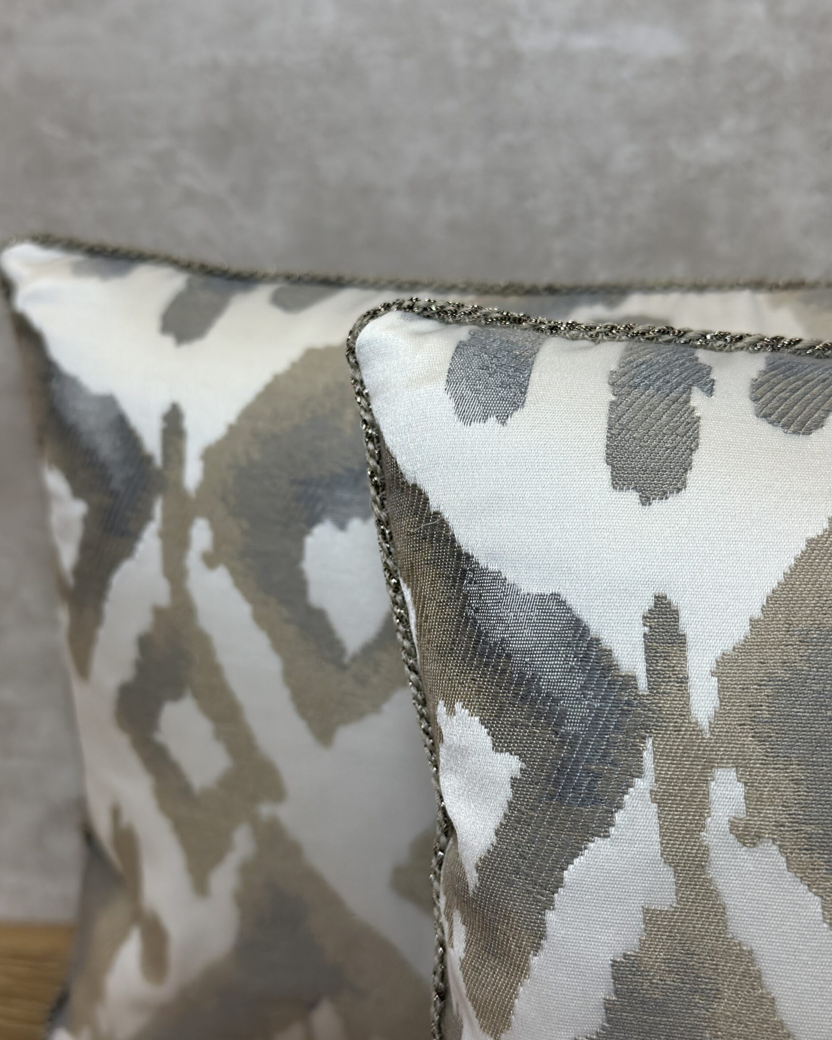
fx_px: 1570
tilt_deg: -16.7
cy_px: 548
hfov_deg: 29.7
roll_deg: +1.4
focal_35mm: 51
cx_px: 418
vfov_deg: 36.6
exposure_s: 1/487
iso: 80
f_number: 1.78
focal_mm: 6.86
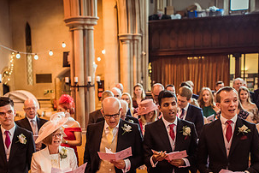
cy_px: 151
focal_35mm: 67
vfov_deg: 20.0
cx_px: 93
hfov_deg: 29.9
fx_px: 482
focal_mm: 35
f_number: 2.8
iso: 1600
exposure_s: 1/200
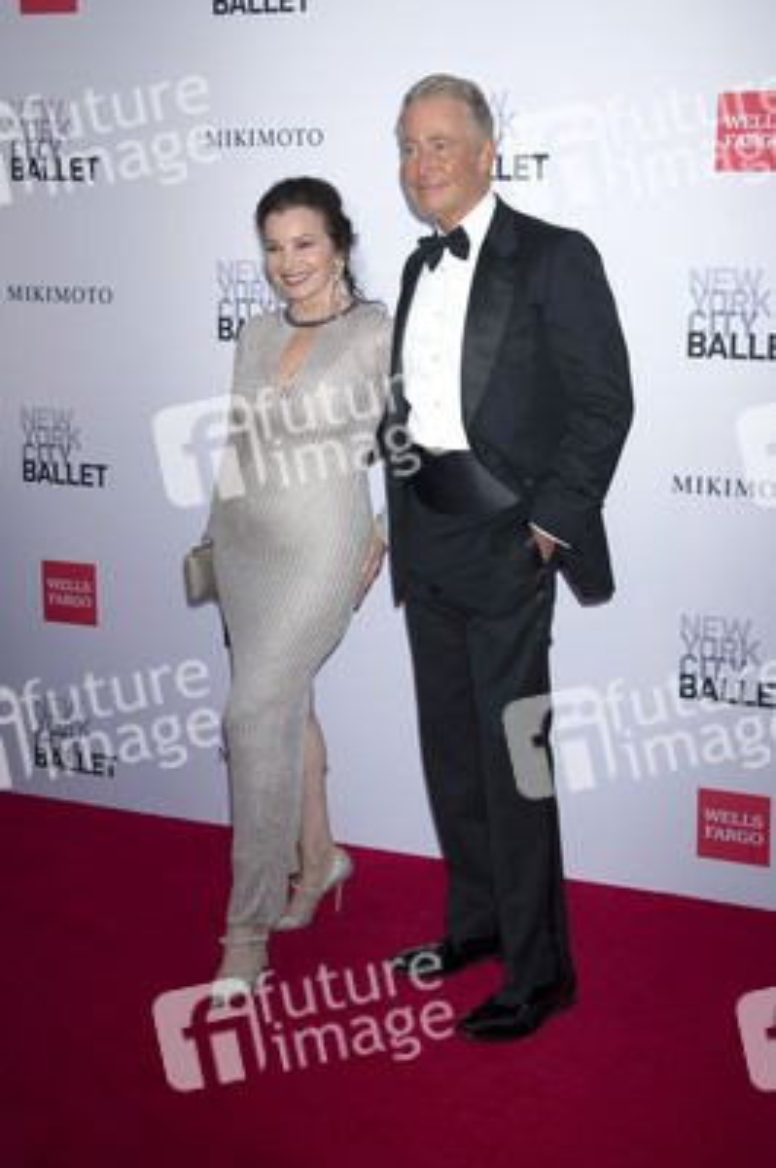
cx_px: 388
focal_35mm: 38
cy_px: 584
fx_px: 1231
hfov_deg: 35.0
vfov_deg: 50.7
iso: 640
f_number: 6.3
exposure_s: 1/200
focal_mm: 38
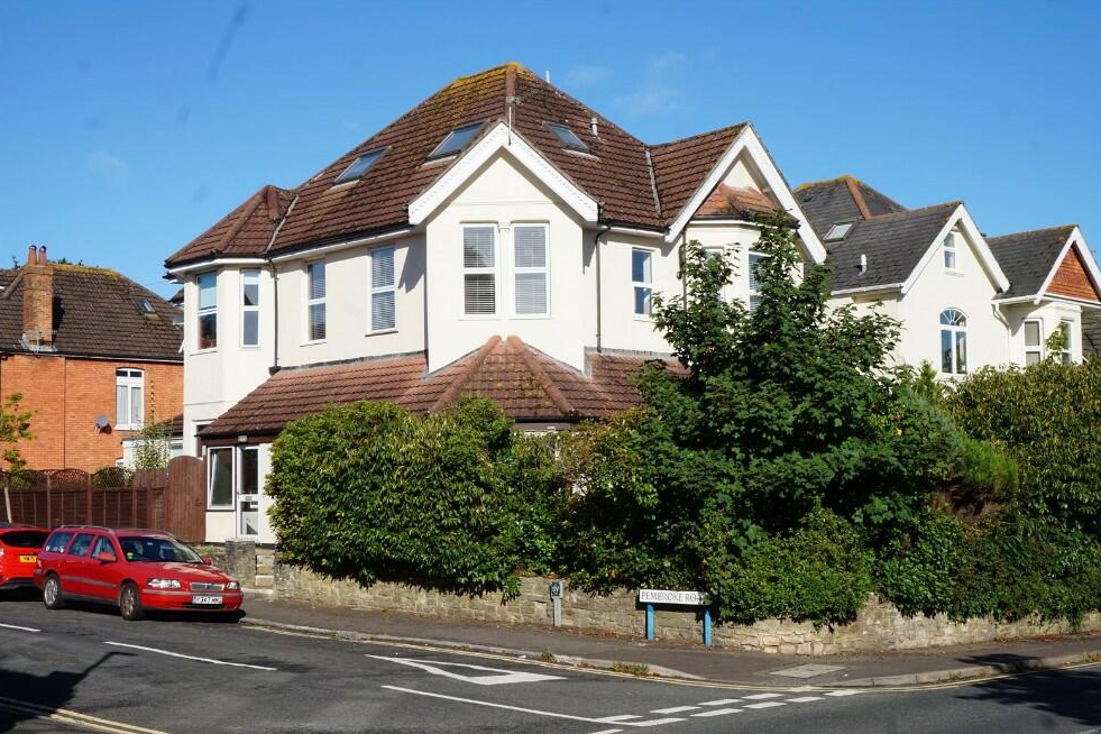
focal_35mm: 49
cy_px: 380
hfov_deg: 40.7
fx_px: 1484
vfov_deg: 27.8
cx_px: 560
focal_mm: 31
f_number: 14
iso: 100
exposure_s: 1/100
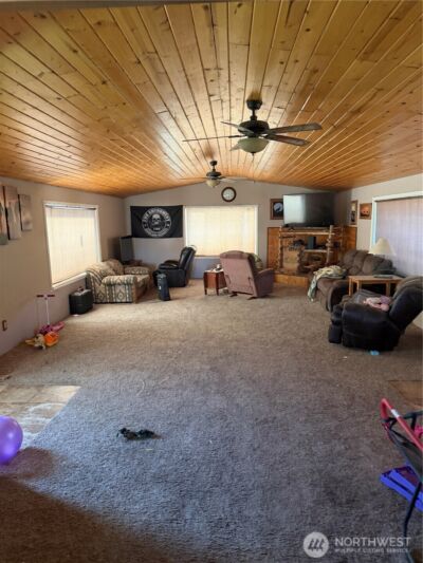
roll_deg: +1.3
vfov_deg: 71.6
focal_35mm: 24
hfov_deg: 56.8
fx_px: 391
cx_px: 212
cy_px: 282
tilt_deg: -9.3
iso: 640
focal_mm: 6.76
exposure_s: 1/40
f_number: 1.78
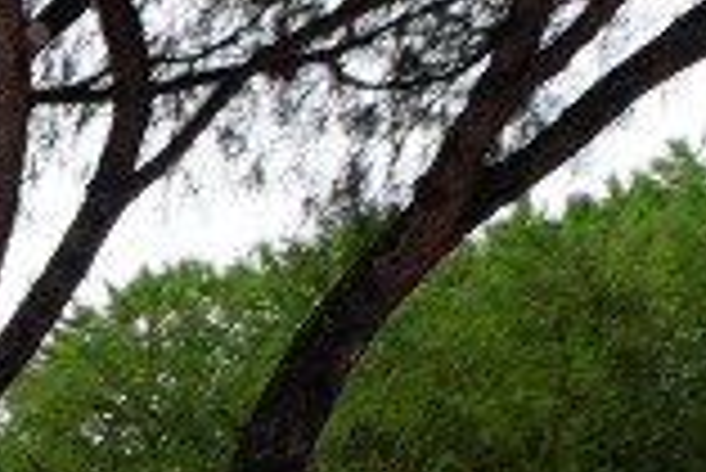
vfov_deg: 6.5
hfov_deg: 8.2
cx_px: -1862
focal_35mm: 183
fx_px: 3592
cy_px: 1681
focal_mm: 16
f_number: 6.3
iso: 100
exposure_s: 1/100
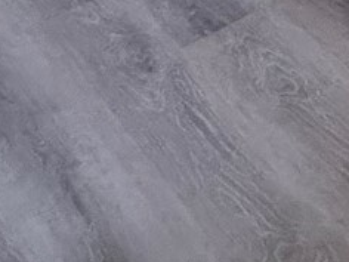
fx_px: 958
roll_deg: -0.2
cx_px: 550
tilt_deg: +1.2
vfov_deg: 9.7
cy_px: -620
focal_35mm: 95
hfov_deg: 18.0
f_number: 2.2
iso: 320
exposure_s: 1/99
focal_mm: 2.22
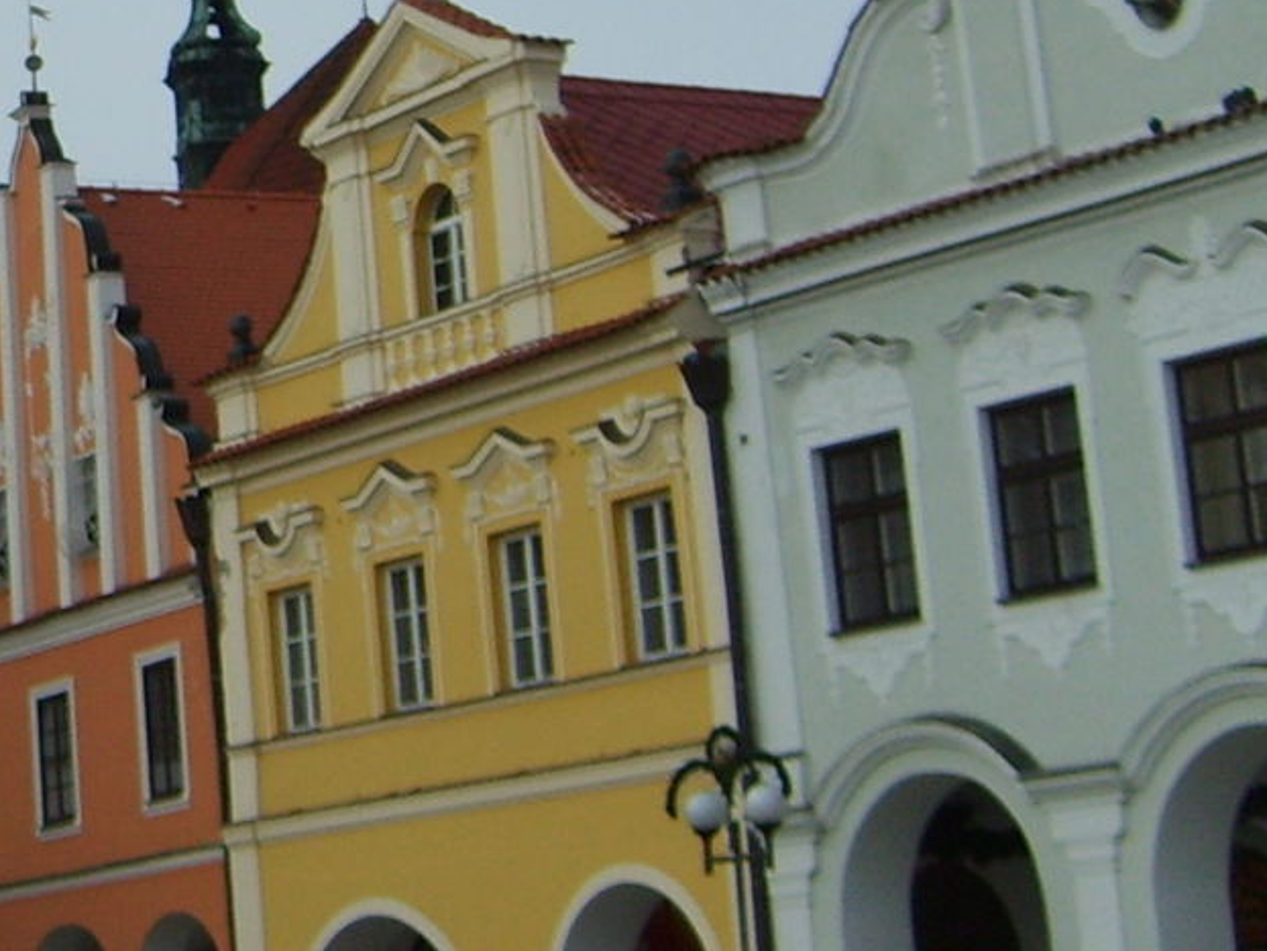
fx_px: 3954
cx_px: -556
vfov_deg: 13.7
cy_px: 267
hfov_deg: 16.7
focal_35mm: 108
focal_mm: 5.8
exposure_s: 1/1000
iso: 50
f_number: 2.8
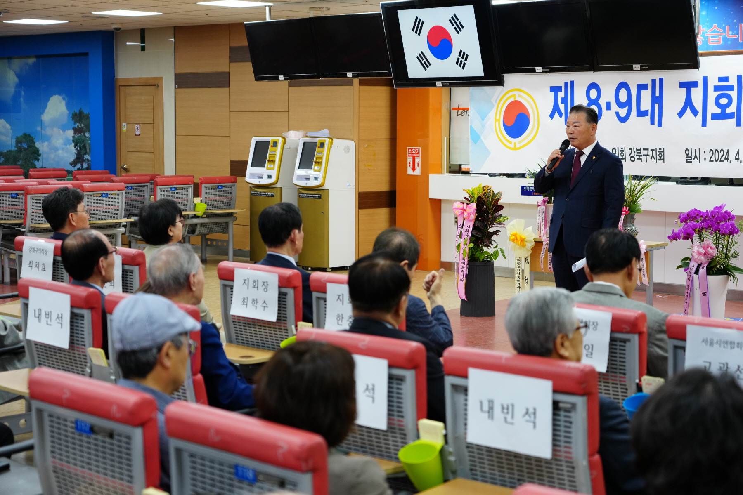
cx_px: 372
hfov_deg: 30.5
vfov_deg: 20.6
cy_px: 248
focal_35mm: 66
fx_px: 1362
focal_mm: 66
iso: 1600
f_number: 4
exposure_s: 1/160
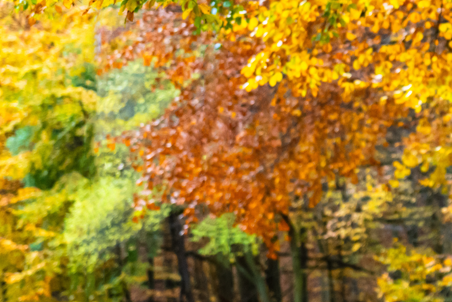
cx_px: 447
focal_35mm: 321
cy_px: 123
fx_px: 4030
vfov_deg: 4.3
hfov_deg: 6.4
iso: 3200
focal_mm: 105
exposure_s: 1/1000
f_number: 4
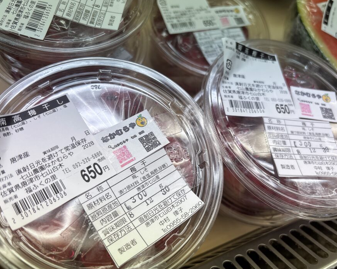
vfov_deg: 51.5
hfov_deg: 62.2
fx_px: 279
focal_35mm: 28
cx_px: 173
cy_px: 137
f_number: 1.6
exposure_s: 1/257
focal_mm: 5.96
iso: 40
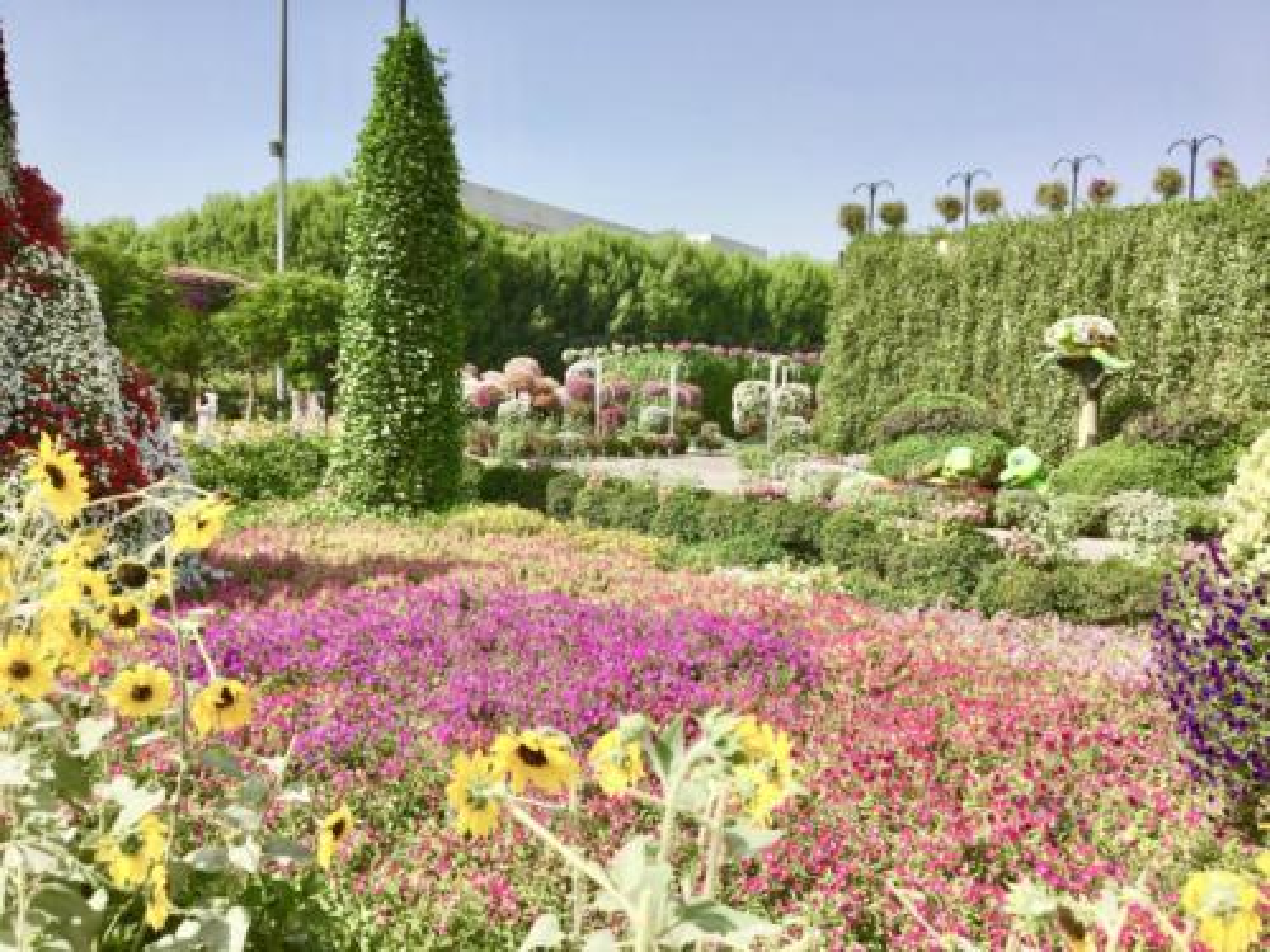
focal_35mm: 29
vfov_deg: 48.2
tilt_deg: -5.3
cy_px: 476
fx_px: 1064
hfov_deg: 61.7
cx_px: 635
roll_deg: -1.2
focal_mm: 4.15
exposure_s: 1/1748
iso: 25
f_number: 2.2
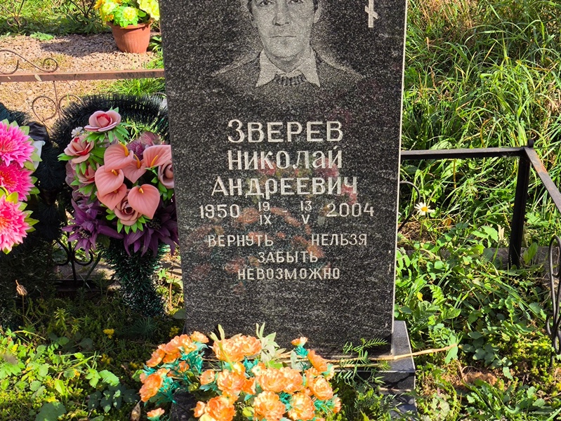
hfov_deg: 38.2
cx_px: 280
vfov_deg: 29.1
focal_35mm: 50
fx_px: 811
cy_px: 210
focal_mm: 4.71
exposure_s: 1/1247
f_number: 1.7
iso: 50
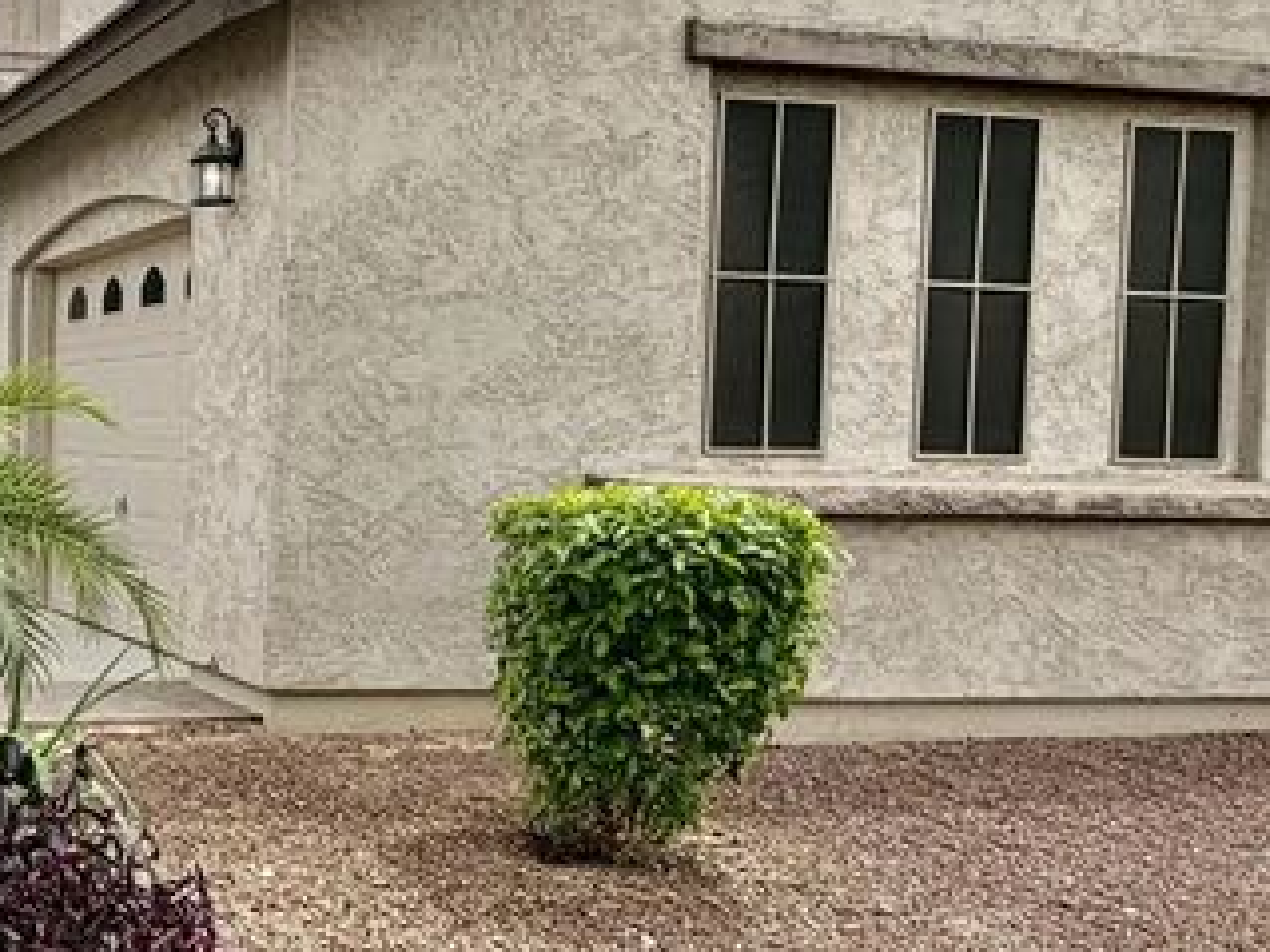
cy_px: 486
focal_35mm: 45
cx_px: -151
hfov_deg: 35.5
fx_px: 1650
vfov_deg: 32.2
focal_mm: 2.22
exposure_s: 1/864
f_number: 2.2
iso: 20
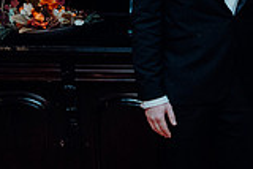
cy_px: 50
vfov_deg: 14.5
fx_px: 661
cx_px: 297
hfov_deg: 20.4
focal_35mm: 94
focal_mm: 26
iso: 3200
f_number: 3.5
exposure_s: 1/160
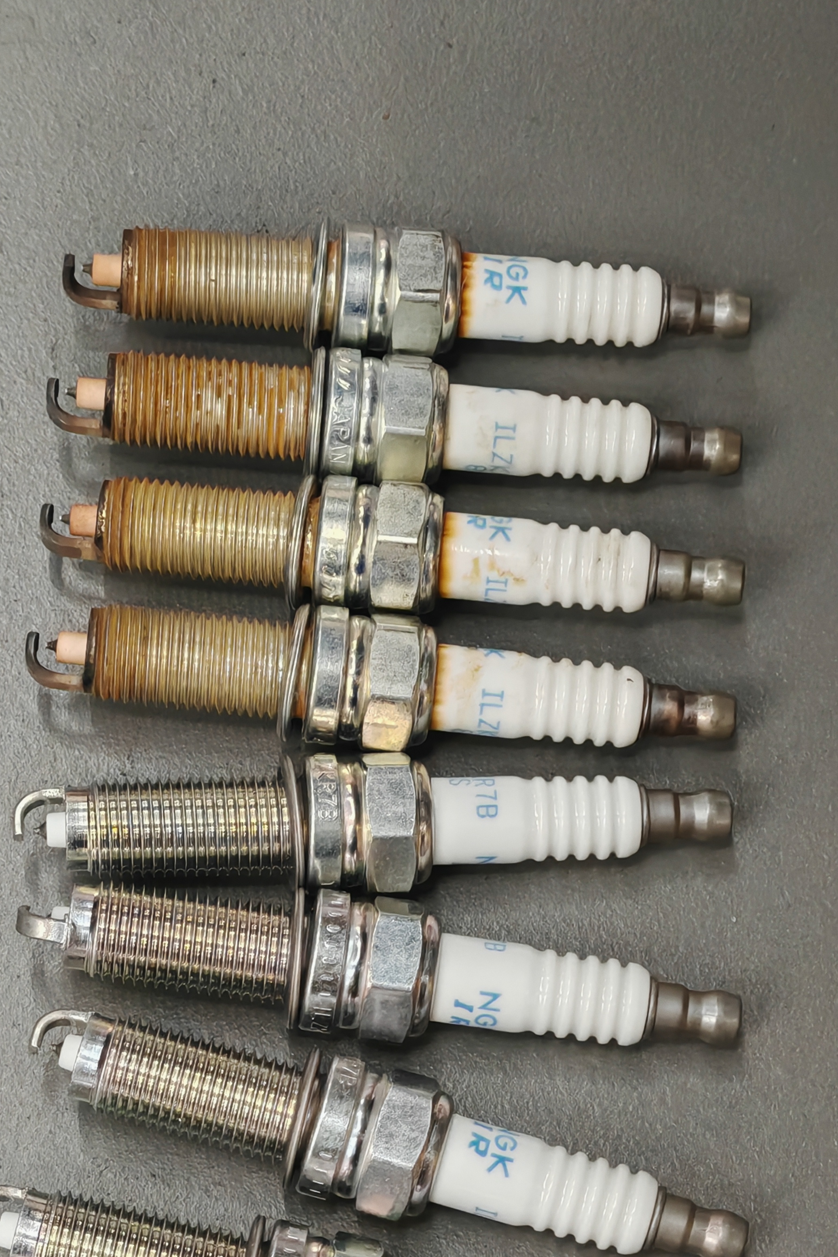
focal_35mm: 116
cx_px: 438
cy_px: 771
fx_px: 4050
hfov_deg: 11.8
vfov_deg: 17.6
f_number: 1.6
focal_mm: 7.62
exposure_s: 1/95
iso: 500
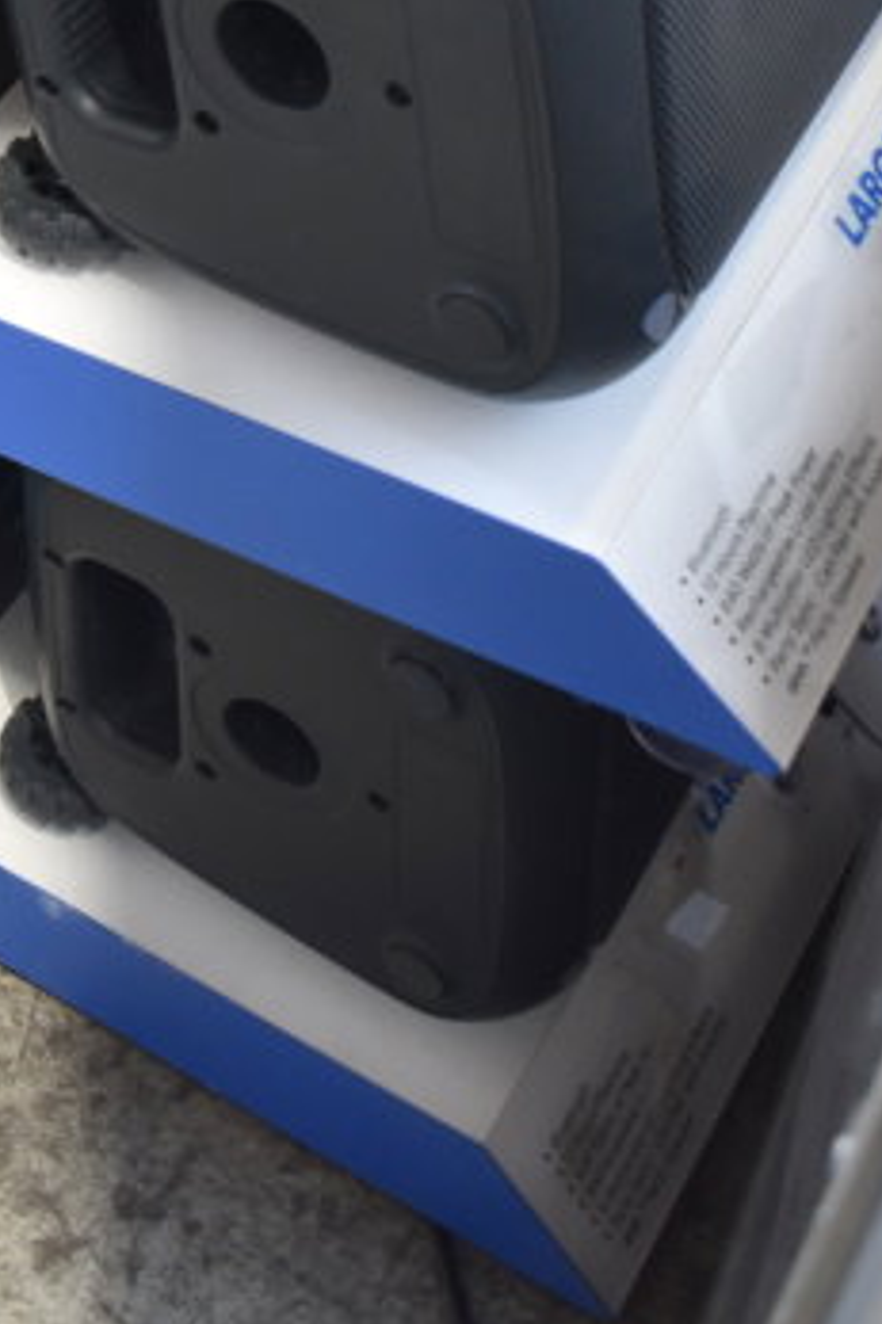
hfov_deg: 15.5
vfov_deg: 21.2
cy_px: -403
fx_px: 3200
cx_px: 111
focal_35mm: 87
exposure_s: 1/30
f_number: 3.8
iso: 450
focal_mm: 22
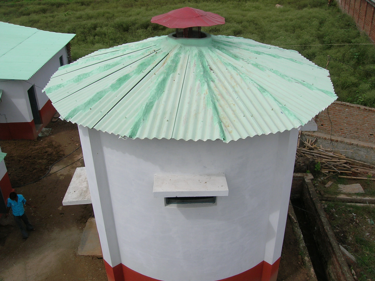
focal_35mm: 34
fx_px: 368
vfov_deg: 41.7
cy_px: 140
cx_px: 188
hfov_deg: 54.0
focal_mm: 5.7
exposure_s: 1/880
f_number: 4.9
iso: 50
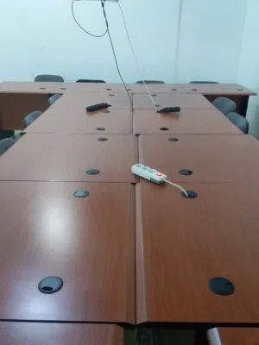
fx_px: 309
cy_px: 172
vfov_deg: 58.4
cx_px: 130
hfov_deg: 45.4
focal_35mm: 31
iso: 250
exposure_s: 1/17
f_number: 2.2
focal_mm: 3.3
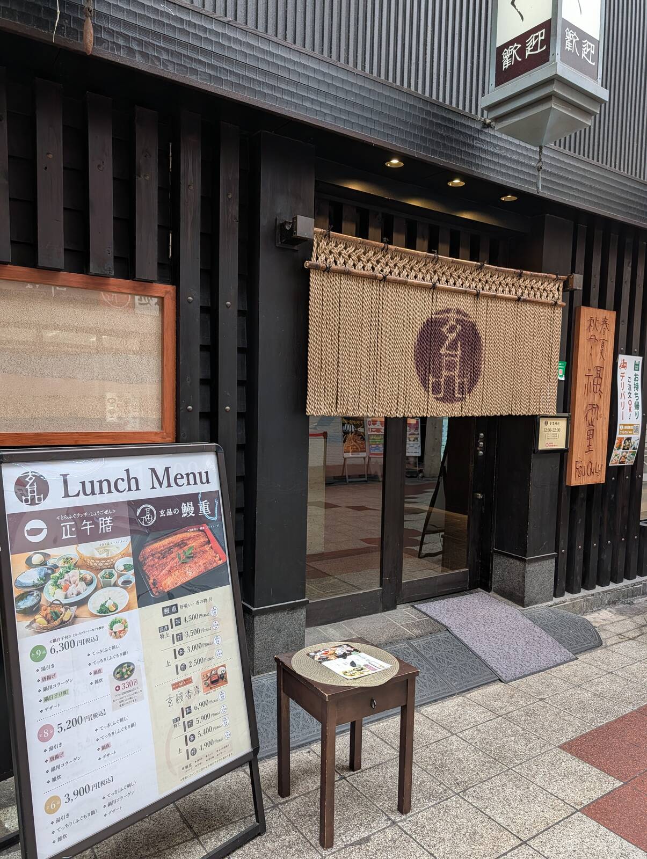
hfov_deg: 56.9
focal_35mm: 24
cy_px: 430
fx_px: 597
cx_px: 324
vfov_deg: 71.5
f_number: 1.68
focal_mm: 6.9
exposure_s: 1/351
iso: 141
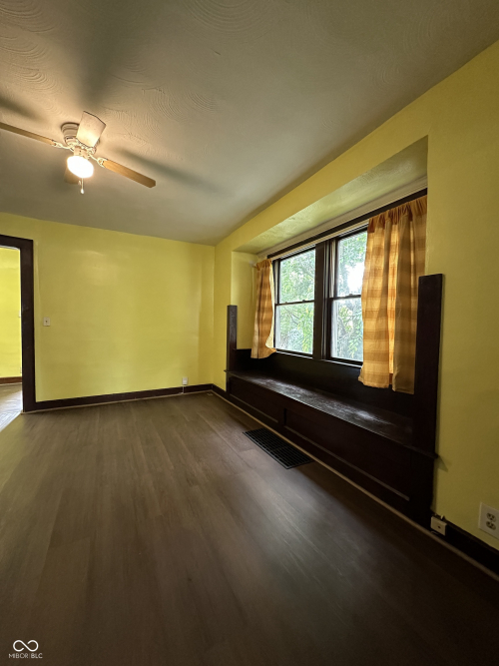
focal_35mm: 14
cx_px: 250
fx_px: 269
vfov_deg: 102.1
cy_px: 333
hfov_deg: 85.7
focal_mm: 2.22
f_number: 2.2
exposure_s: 1/60
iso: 640
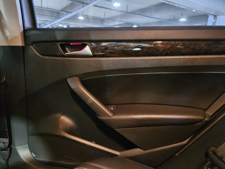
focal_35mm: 23
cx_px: 112
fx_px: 149
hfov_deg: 73.9
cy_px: 84
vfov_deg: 58.9
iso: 3200
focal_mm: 5.4
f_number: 1.8
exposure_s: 1/15
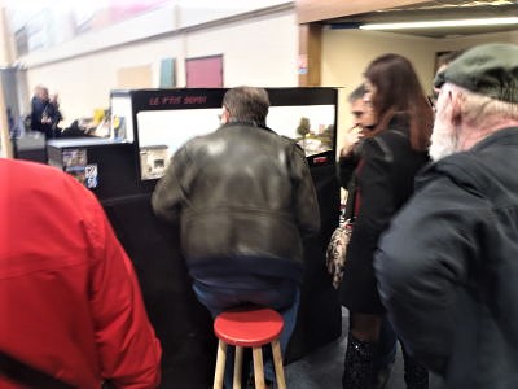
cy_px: 194
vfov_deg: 49.7
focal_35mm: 28
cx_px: 259
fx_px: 419
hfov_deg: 63.4
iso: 80
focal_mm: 5
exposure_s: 1/2.5
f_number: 3.5
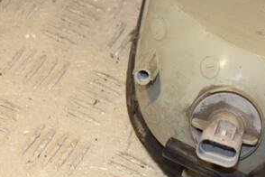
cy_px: 77
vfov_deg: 8.6
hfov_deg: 12.8
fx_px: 1170
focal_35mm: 159
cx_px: 253
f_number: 7.1
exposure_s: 1/200
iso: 800
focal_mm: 52
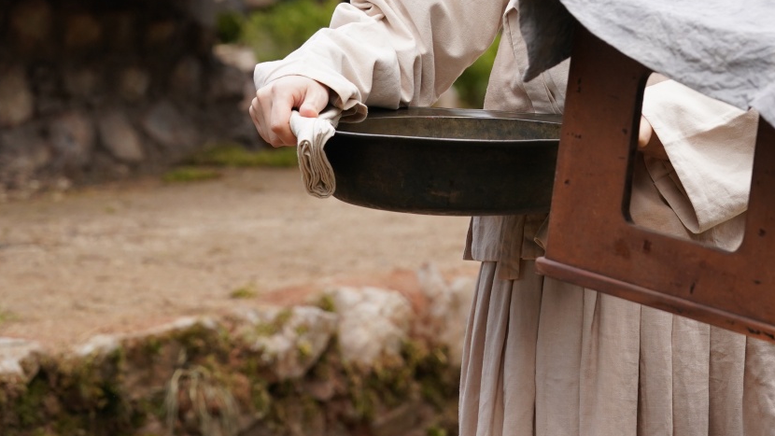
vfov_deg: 5.5
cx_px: 681
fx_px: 4521
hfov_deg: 9.8
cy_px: -53
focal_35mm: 220
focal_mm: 109
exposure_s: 1/400
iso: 800
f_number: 6.3
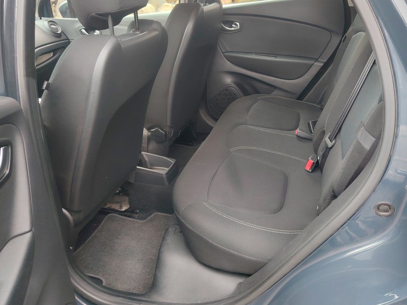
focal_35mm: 30
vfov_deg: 46.7
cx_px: 226
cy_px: 139
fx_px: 353
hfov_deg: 59.8
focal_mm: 5.25
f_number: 1.75
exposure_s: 1/33.3
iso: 283
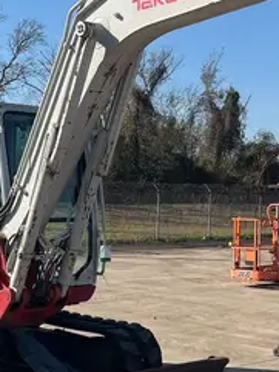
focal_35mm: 79
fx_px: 848
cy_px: 237
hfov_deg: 18.7
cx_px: 109
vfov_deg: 24.6
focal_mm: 5.1
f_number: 1.6
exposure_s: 1/3623
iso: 50
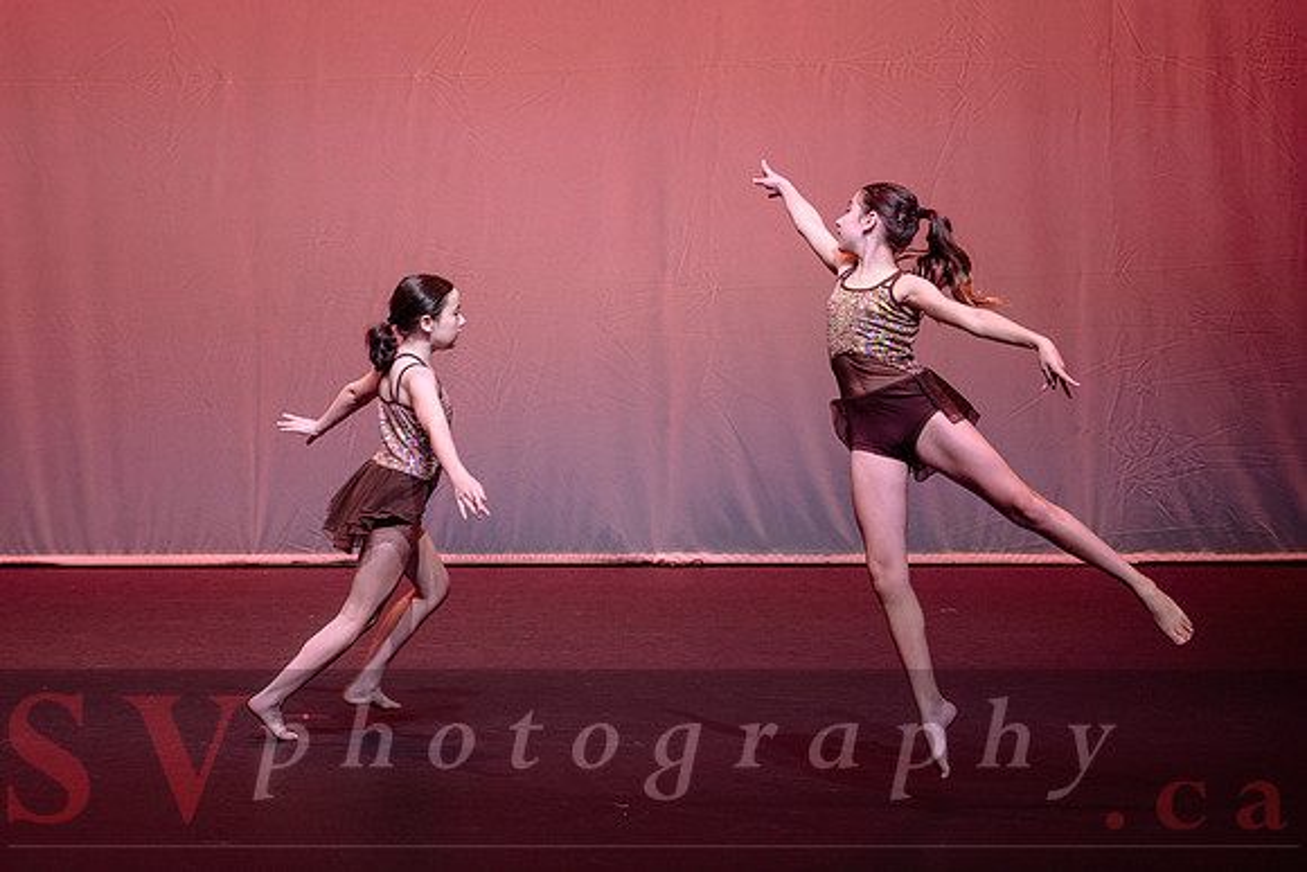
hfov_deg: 12.0
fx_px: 6183
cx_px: 314
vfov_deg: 8.1
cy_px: 209
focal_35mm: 170
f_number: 2.8
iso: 1250
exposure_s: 1/500
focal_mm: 112
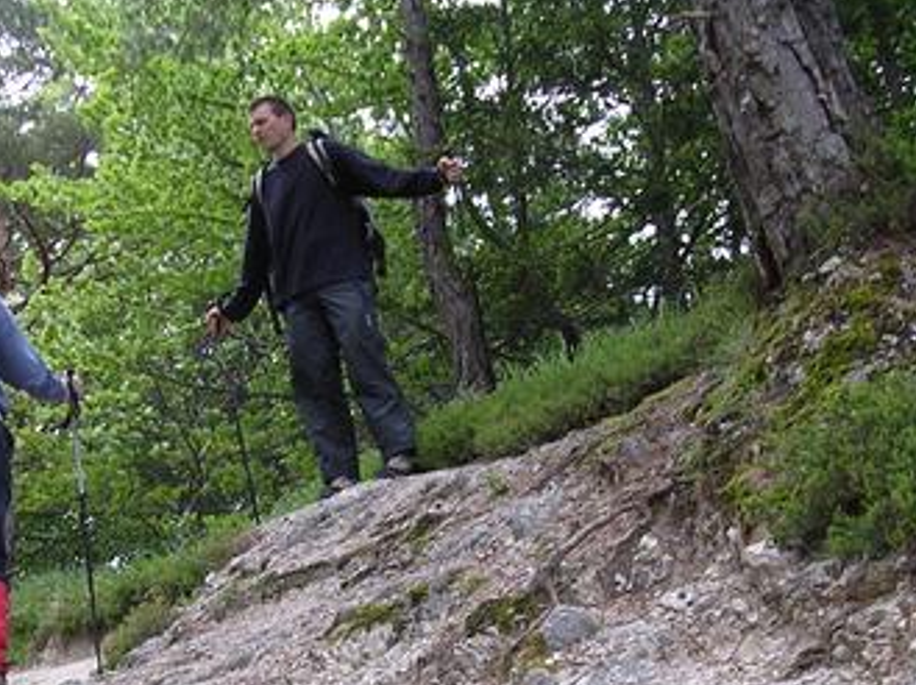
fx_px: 1956
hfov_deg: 26.1
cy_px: 649
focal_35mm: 74
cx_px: 251
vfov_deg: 19.4
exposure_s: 1/56.2
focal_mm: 5.8
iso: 100
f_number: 2.8
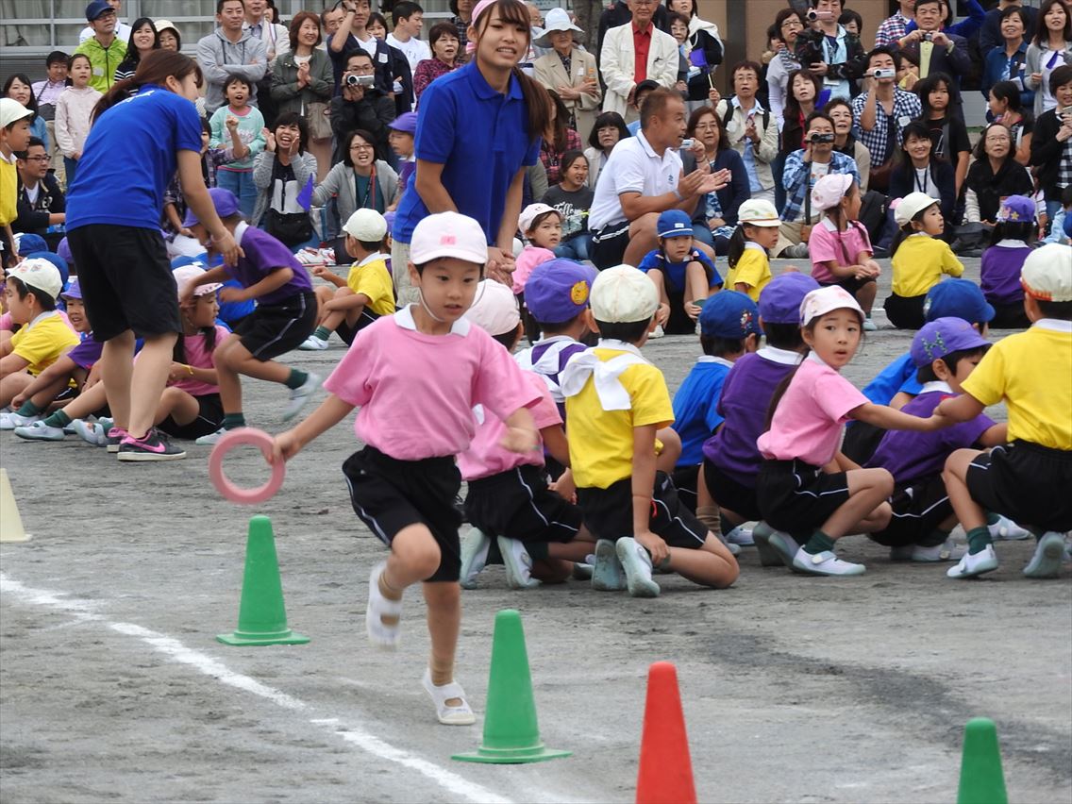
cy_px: 402
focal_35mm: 220
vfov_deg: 6.8
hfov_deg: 9.0
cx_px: 536
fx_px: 6813
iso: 100
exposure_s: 1/200
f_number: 5.3
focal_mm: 39.4
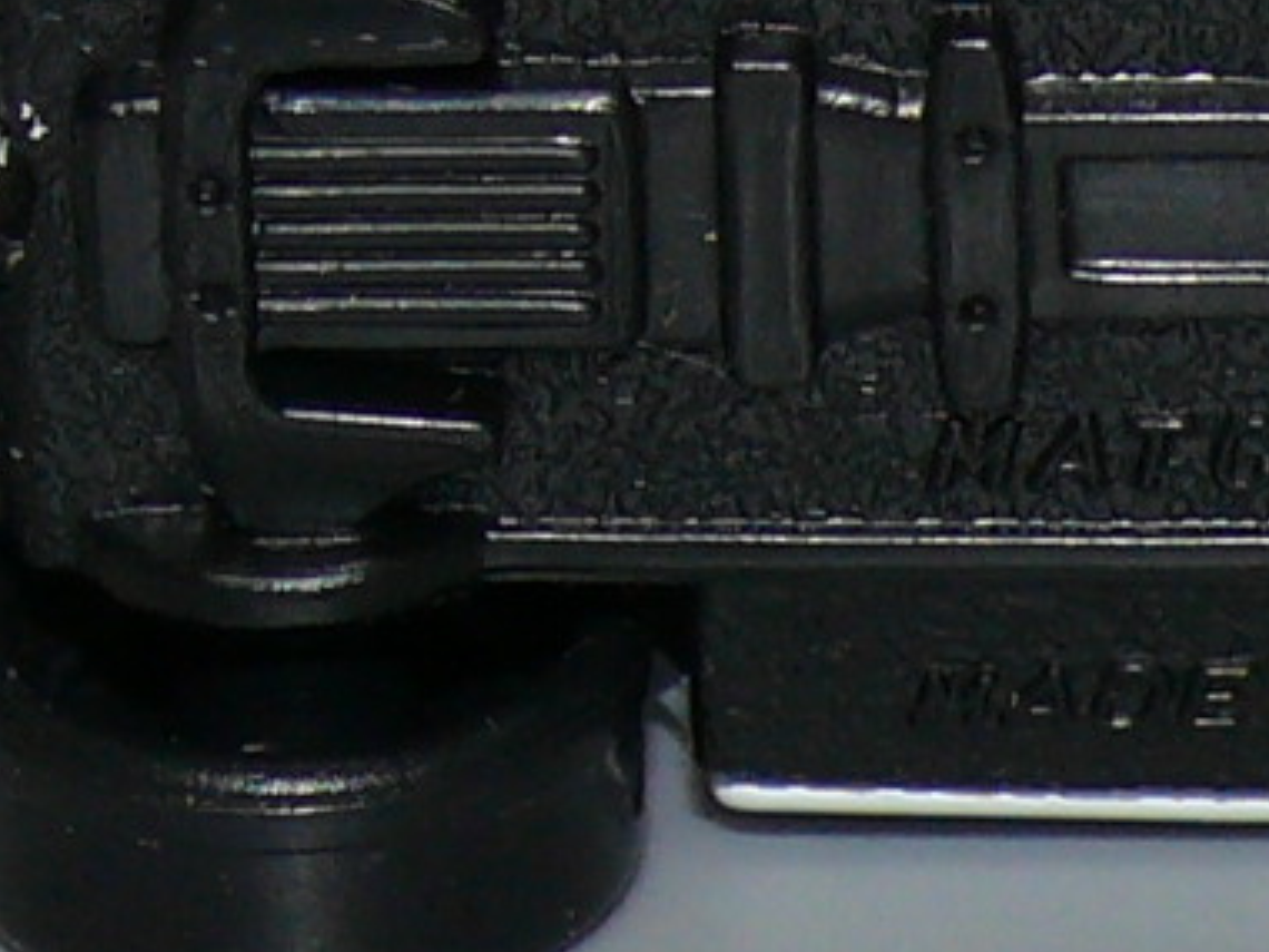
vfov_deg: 3.0
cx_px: 1706
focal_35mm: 489
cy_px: -87
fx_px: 17926
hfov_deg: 4.0
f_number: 4
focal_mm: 14.3
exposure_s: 1/30
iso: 100
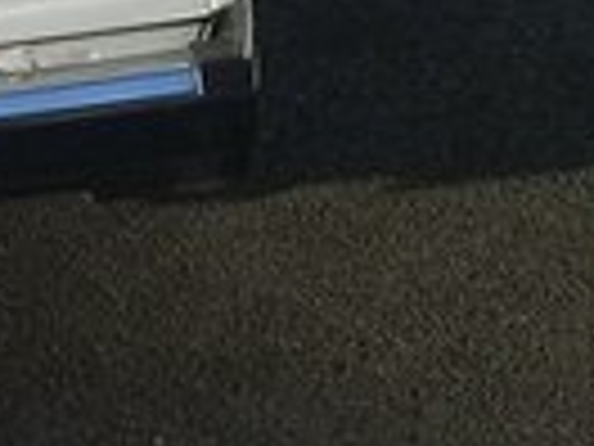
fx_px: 2660
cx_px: -378
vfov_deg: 9.3
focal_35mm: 155
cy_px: -268
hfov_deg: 12.0
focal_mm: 3.3
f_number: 2.2
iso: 50
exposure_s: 1/858
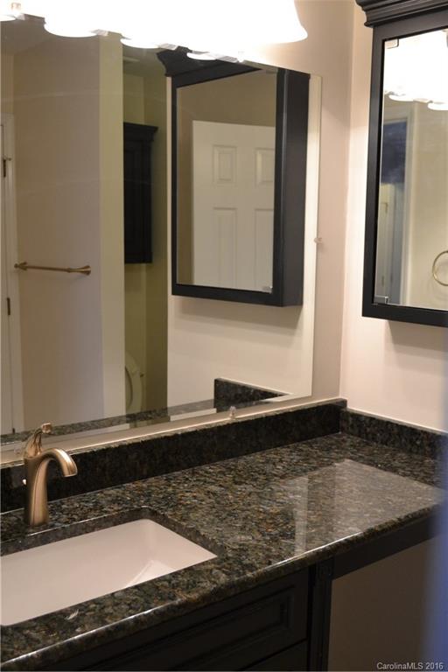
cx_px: 224
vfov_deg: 49.6
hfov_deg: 34.2
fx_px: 728
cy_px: 336
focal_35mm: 39
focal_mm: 26
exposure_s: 1/60
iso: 1250
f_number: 4.2
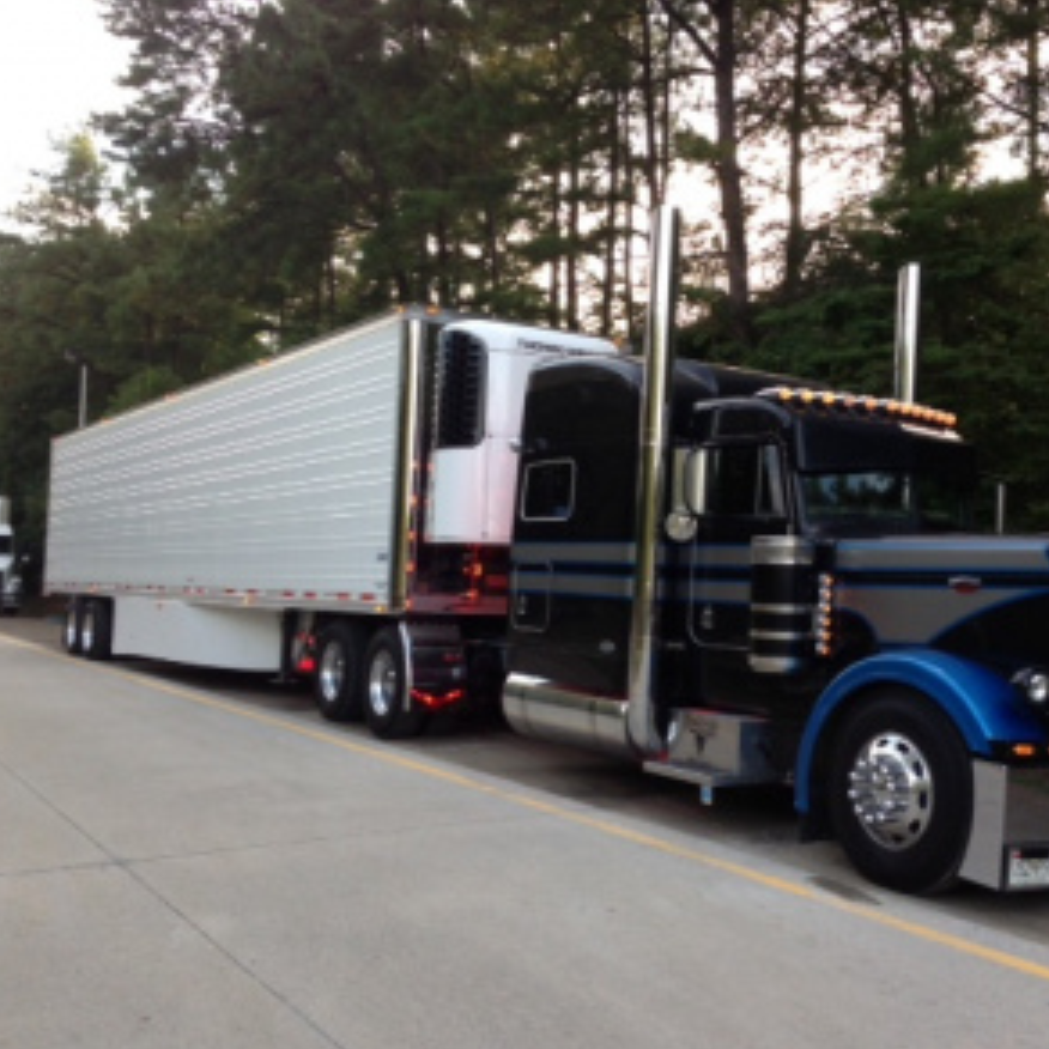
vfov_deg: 41.9
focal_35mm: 40
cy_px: 535
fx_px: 1371
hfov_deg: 41.6
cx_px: 650
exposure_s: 1/120
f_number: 2.4
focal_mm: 4.13
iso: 64
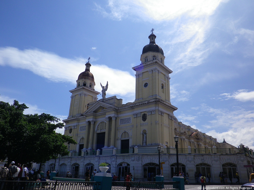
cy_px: 95
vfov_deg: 49.7
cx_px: 127
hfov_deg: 63.4
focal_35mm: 28
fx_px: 205
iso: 80
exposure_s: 1/320
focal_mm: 5
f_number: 8.3
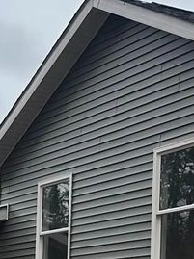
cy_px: 310
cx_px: -25
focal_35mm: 122
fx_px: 914
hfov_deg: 11.9
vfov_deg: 15.6
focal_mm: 6.86
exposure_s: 1/1289
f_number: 1.78
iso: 80
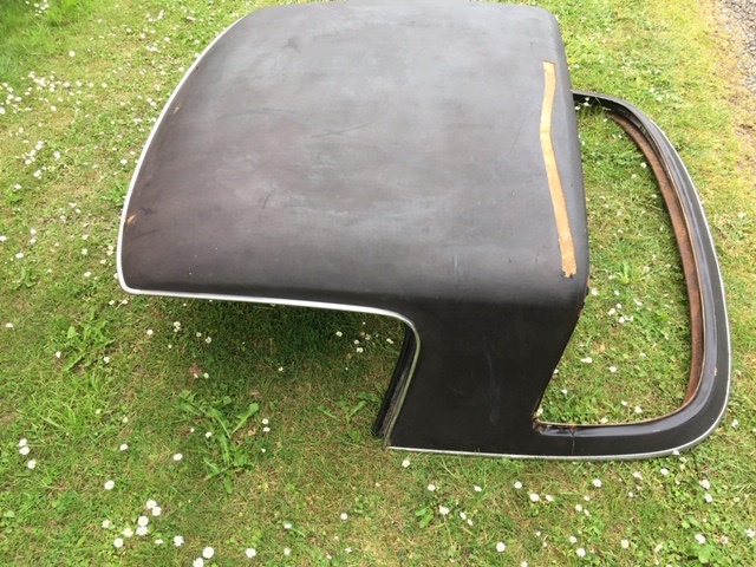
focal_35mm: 29
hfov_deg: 61.7
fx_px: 633
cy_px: 284
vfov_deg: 48.2
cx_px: 378
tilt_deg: -47.8
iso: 25
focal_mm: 4.15
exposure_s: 1/100
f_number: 2.2
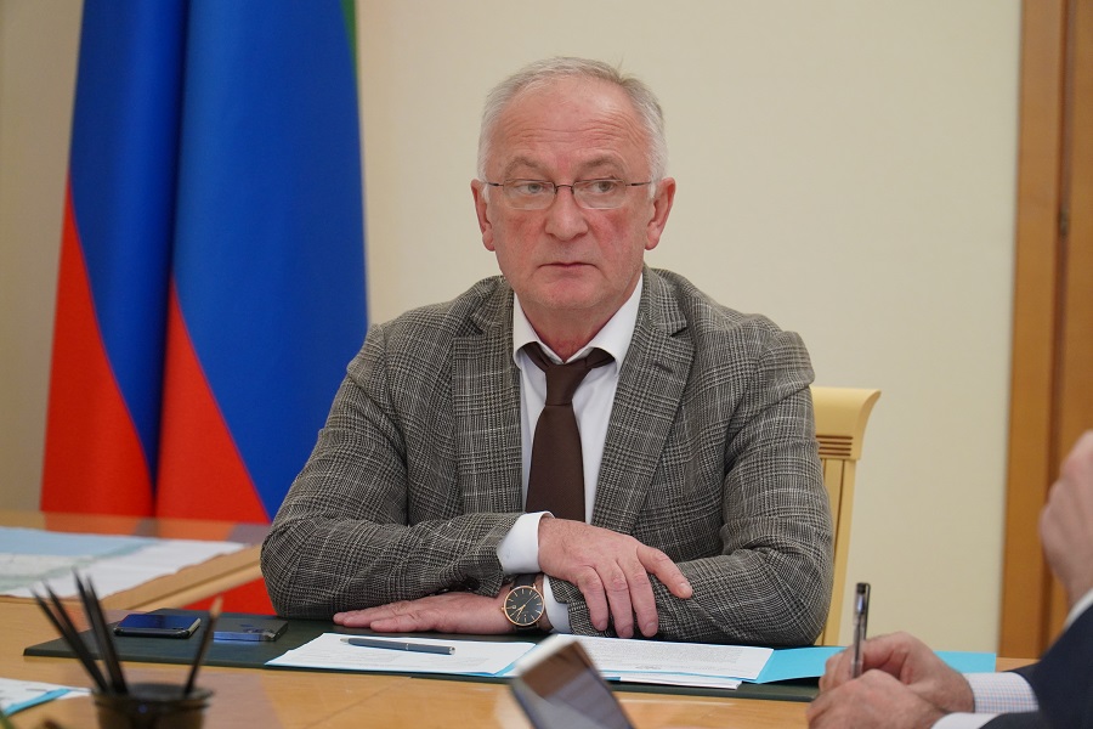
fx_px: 4144
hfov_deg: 15.0
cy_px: 364
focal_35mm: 136
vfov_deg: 10.0
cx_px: 546
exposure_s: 1/160
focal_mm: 91
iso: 1600
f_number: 4
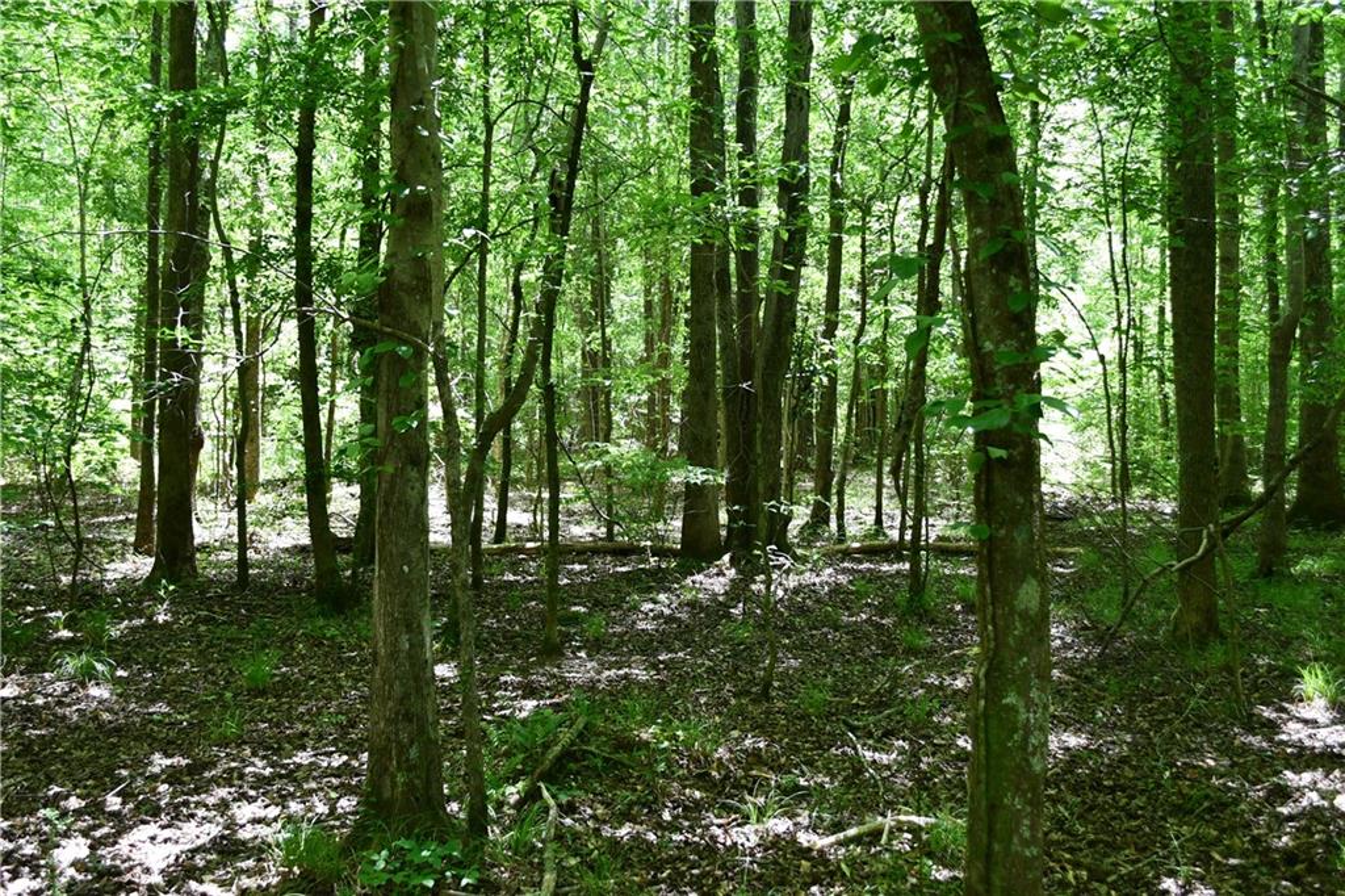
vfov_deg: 36.8
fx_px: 1344
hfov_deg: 53.1
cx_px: 672
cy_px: 448
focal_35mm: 36
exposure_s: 1/250
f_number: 3.5
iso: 560
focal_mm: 18
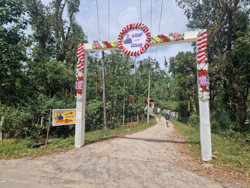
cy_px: 94
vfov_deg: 58.9
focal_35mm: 23
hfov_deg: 73.9
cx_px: 125
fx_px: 166
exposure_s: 1/2216
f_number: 1.8
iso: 50
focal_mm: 5.4
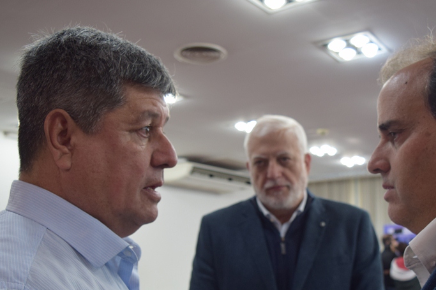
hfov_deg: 43.4
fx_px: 545
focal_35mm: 45
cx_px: 256
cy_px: 209
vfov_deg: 29.5
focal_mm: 20
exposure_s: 1/80
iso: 400
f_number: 4.5
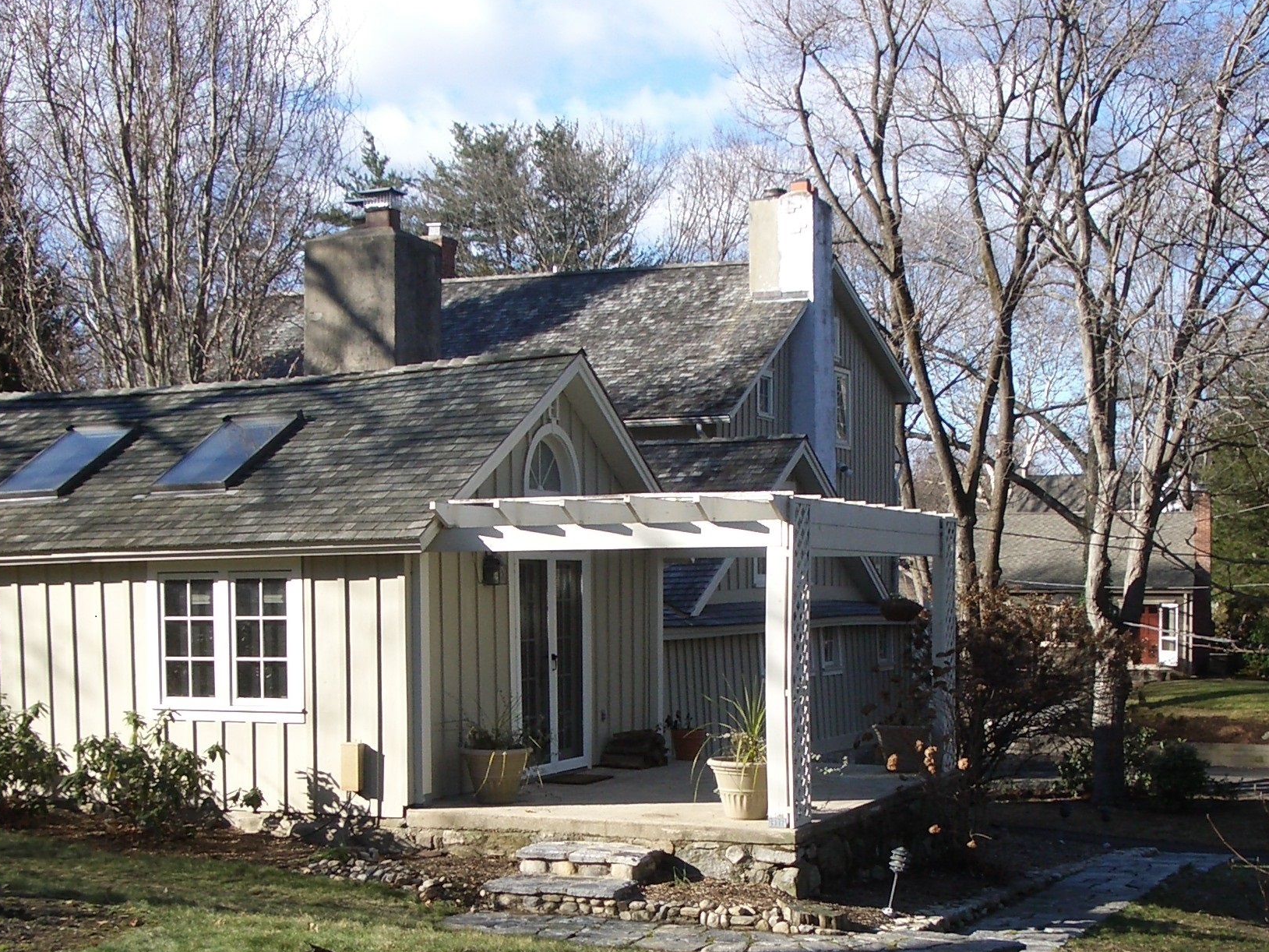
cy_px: 680
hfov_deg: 34.9
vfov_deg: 26.3
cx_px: 637
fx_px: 2016
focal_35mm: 55
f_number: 4.3
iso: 80
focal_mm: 5.8
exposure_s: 1/250
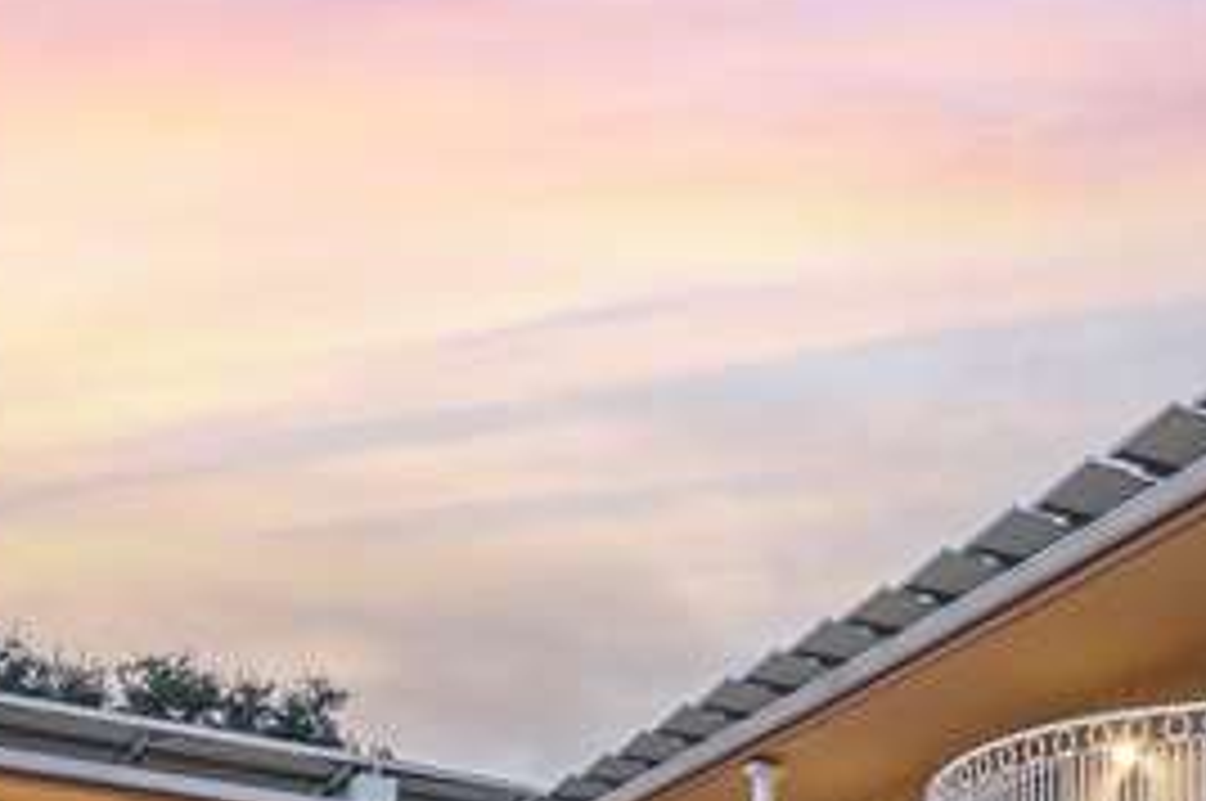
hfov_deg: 25.0
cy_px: 783
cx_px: 1730
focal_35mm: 65
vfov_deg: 20.3
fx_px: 2175
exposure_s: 1/3
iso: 400
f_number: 10
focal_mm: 17
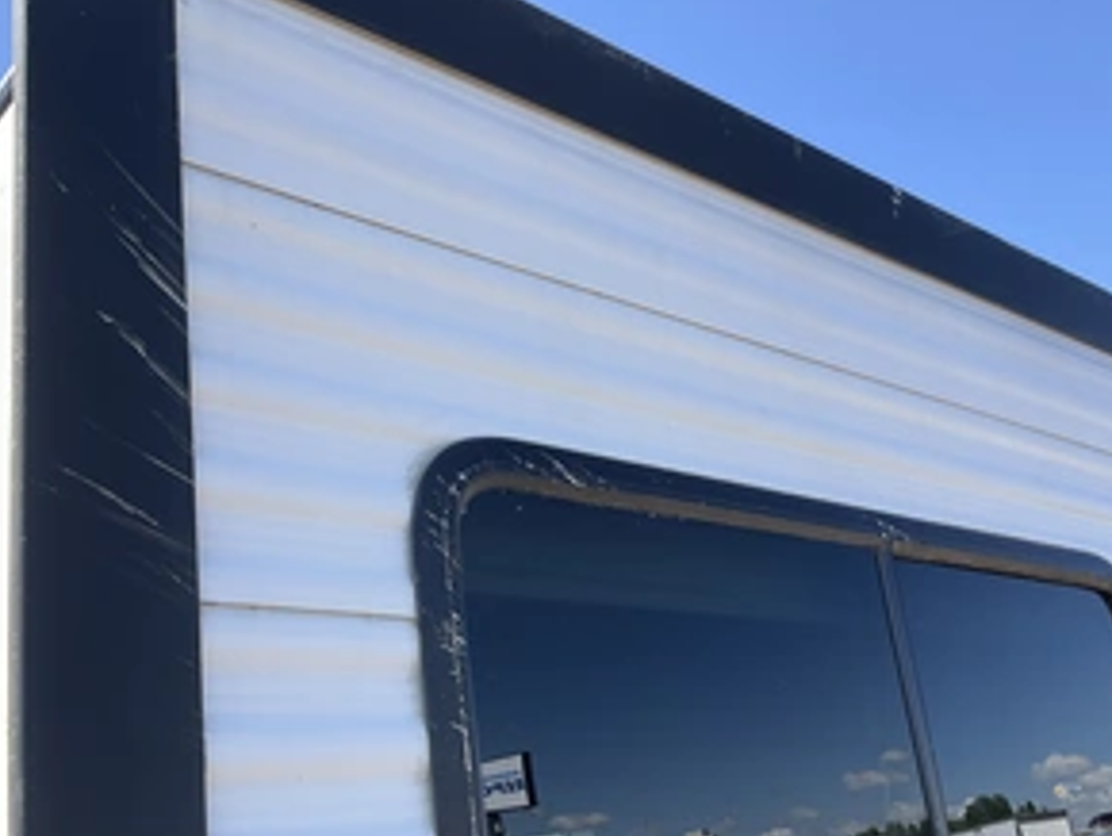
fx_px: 1286
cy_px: 533
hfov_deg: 46.7
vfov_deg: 35.8
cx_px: 587
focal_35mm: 40
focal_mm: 3
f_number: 1.8
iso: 25
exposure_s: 1/666
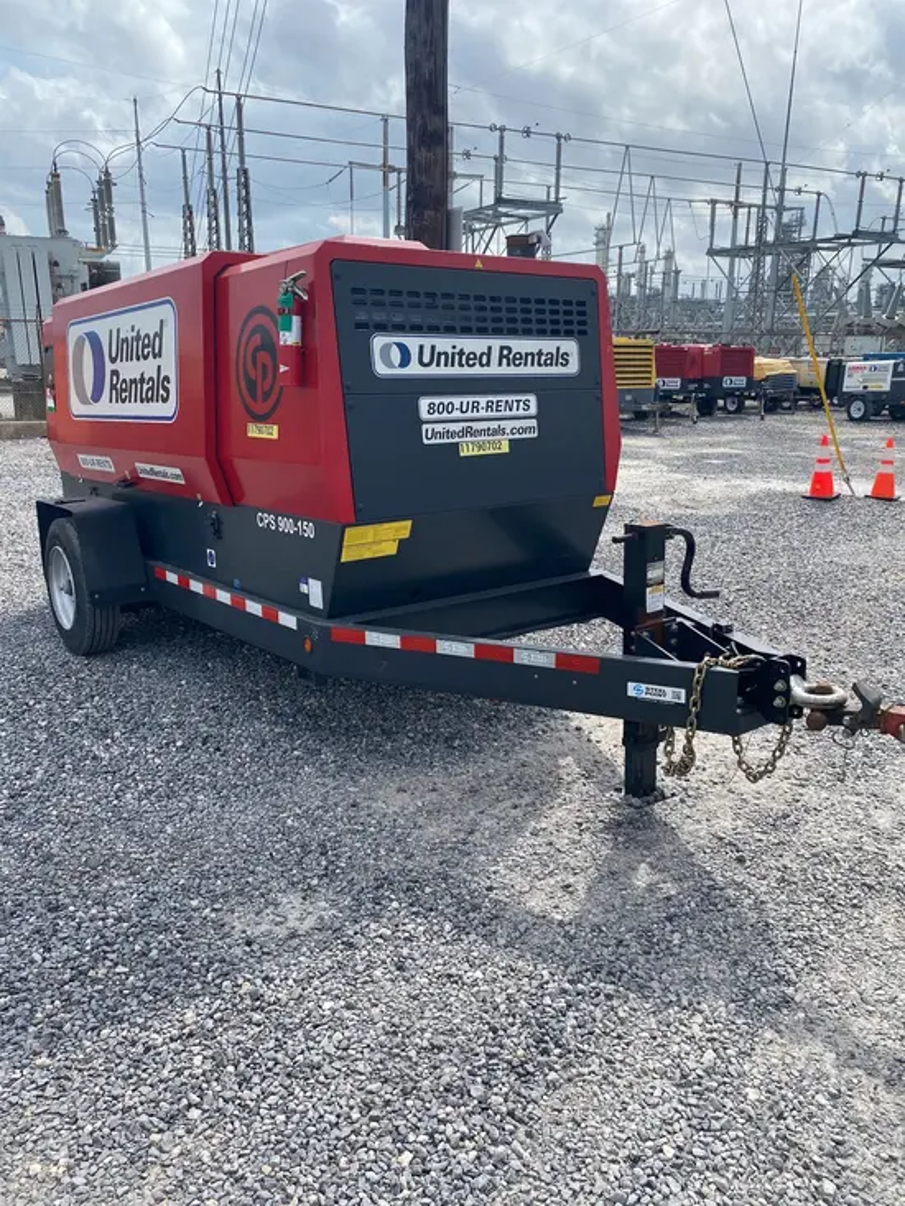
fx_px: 906
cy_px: 603
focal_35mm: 26
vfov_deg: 67.3
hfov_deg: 53.1
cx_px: 452
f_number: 1.8
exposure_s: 1/2755
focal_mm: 4.25
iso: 32
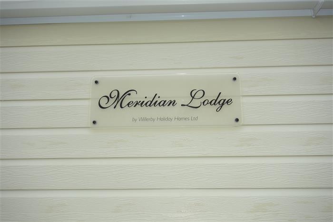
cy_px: 111
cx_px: 166
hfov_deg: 49.6
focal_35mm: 39
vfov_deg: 34.2
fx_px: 361
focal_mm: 14.4
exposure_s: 1/800
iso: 125
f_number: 4
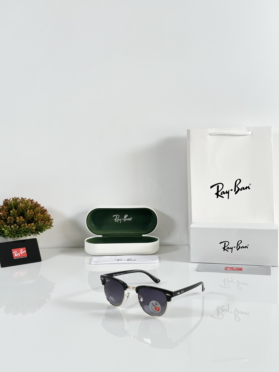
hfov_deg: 30.3
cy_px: 186
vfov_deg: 39.7
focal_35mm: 48
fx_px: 516
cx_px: 140
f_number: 1.78
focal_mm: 6.86
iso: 80
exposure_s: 1/153
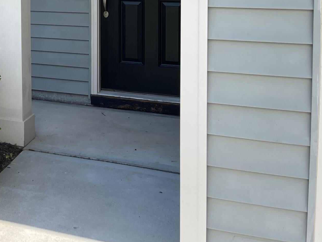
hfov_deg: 28.6
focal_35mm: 60
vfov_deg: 22.9
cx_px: -49
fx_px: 558
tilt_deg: -3.3
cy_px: -27
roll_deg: +0.4
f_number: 1.6
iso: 32
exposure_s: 1/1266
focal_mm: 5.1
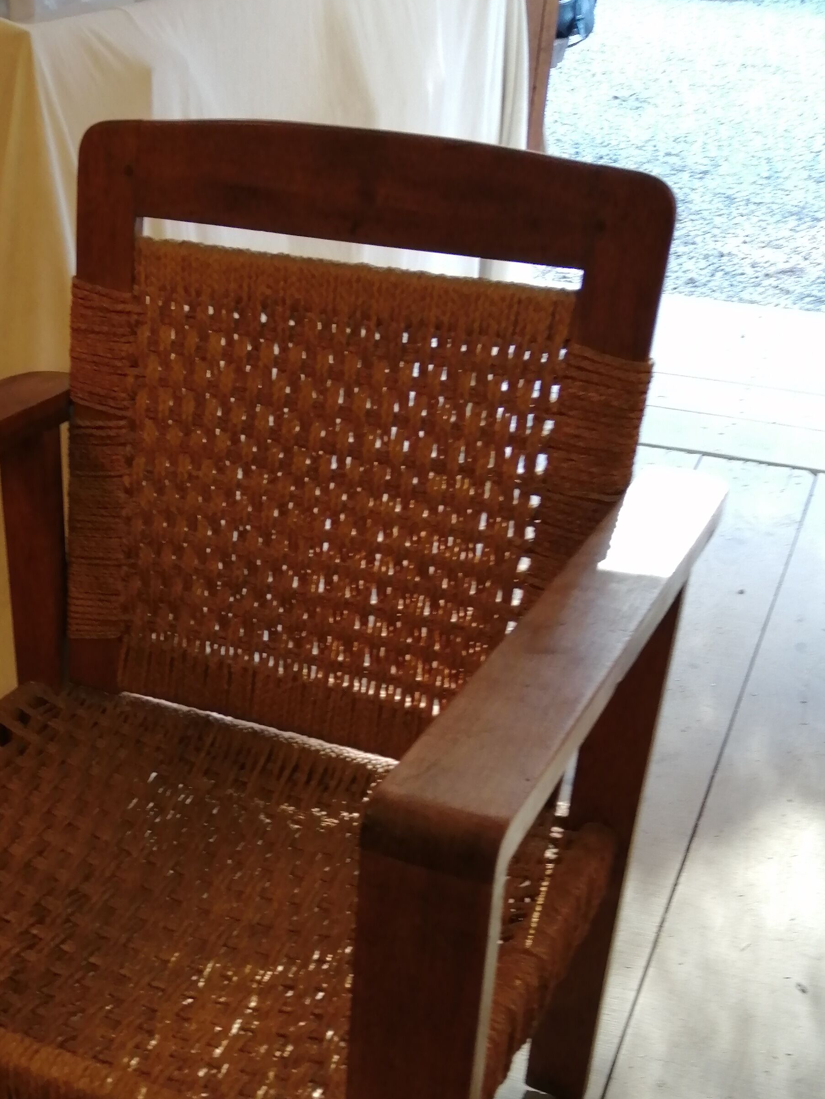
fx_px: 1430
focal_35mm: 45
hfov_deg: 31.4
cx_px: 172
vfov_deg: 40.8
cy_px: 827
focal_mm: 3.6
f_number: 1.8
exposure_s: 1/33.3
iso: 80
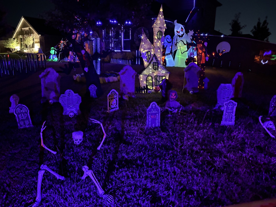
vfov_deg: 53.1
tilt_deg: -12.5
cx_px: 138
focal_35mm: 26
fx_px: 207
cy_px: 104
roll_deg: -1.5
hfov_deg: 67.3
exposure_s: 1/15
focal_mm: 5.96
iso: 5000
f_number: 1.6
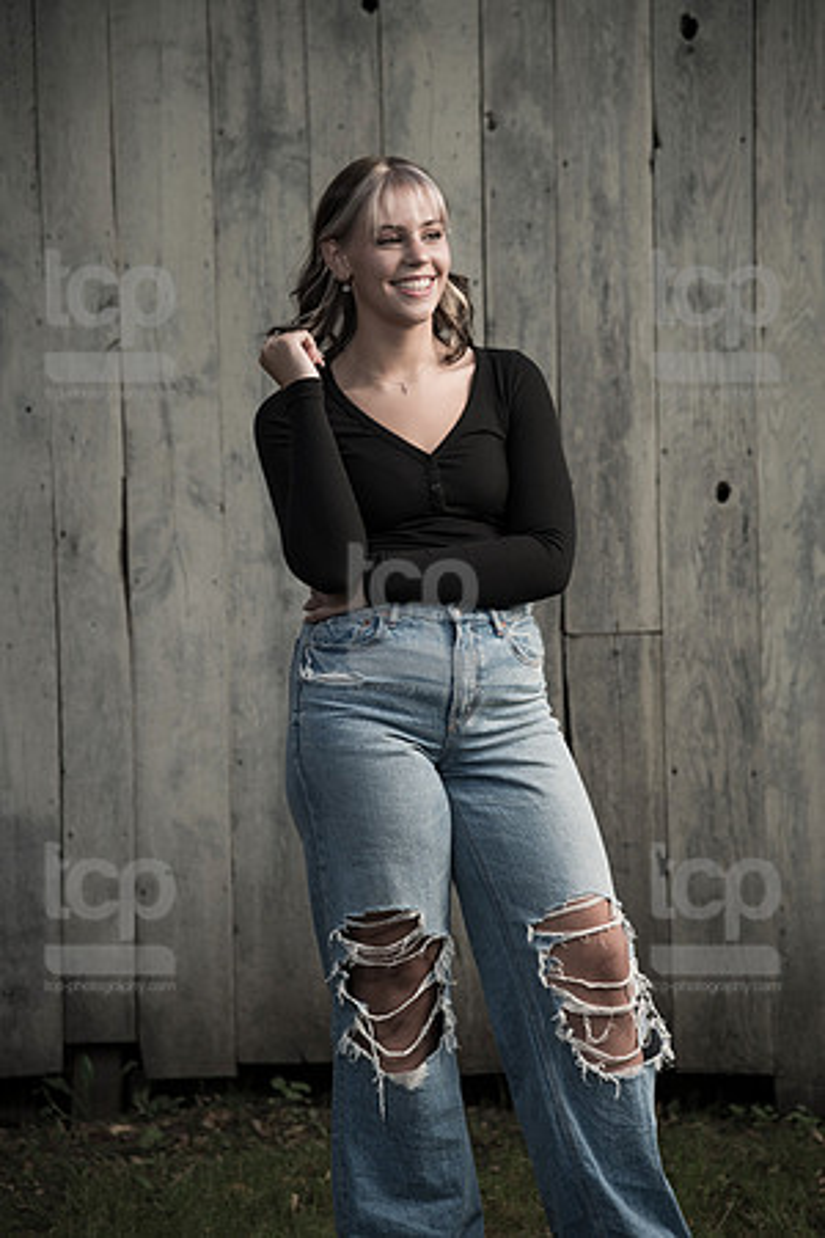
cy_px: 619
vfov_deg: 17.1
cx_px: 412
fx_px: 4125
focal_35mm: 120
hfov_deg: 11.4
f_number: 4.5
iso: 250
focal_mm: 120
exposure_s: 1/250
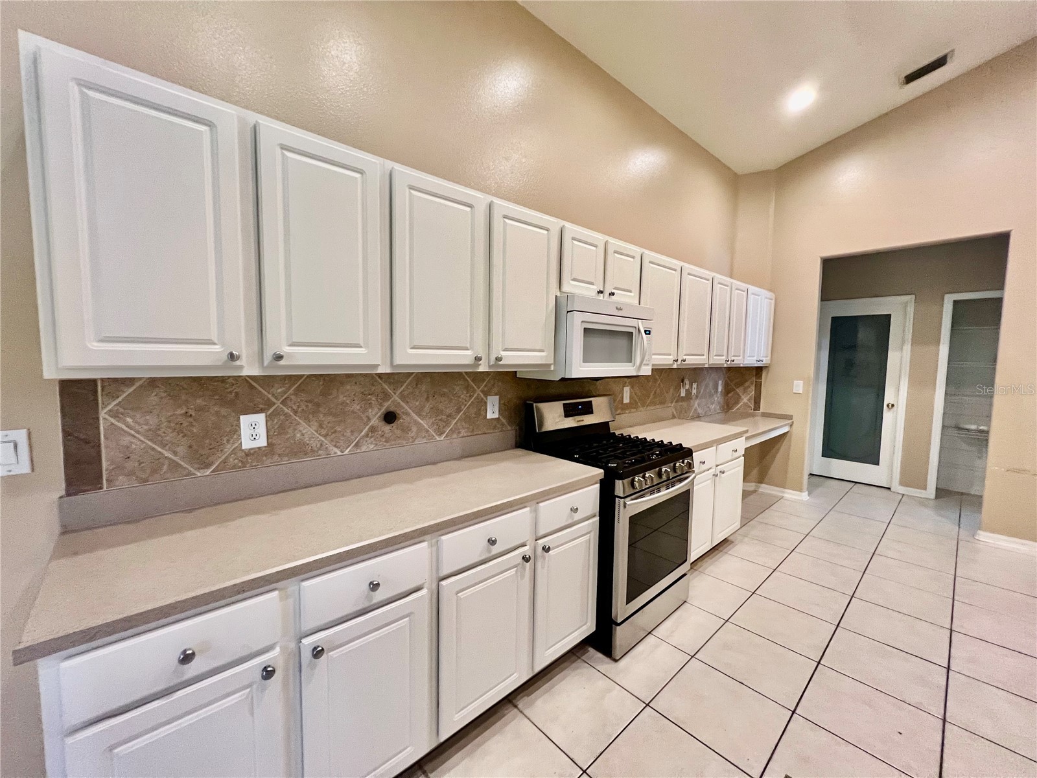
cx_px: 518
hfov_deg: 106.2
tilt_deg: -4.1
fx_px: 389
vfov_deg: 89.9
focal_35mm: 13
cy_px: 389
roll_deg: -0.2
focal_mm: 1.57
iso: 320
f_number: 1.8
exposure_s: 1/60
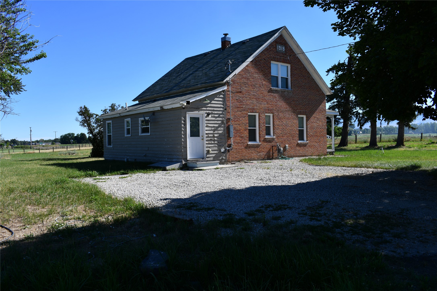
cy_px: 146
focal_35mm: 30
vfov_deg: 43.6
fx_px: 364
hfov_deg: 61.9
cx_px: 218
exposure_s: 1/320
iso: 100
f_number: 9
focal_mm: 20
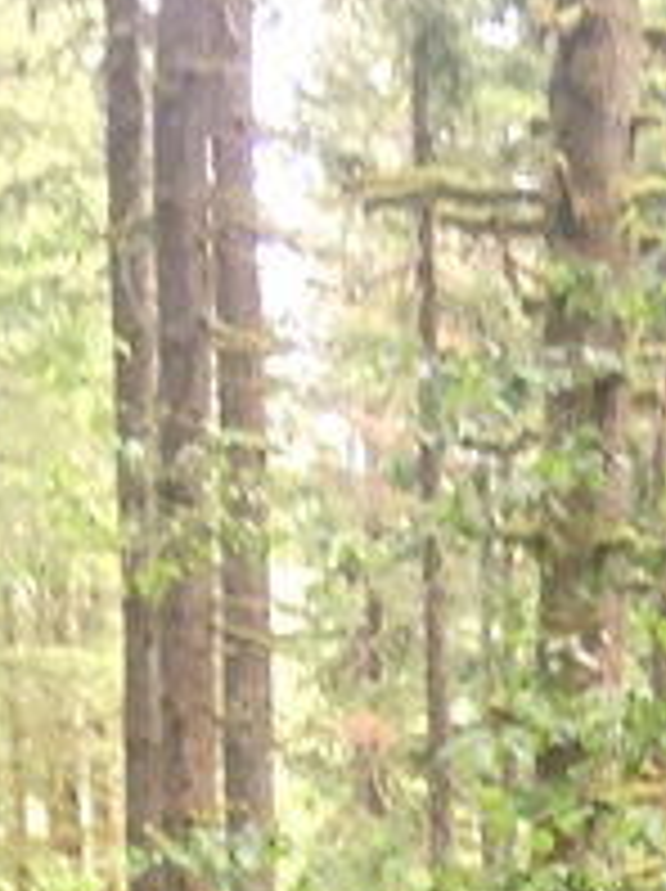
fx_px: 3856
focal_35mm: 150
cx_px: 950
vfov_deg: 11.1
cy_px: 2142
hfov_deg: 9.6
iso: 64
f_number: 2.2
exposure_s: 1/30
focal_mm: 4.15
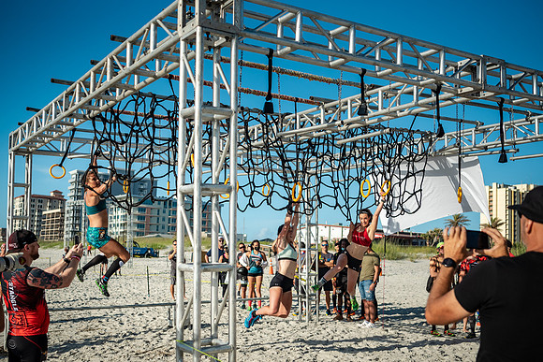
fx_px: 614
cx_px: 275
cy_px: 199
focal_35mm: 41
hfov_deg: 47.7
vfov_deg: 32.9
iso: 400
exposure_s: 1/4000
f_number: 2.8
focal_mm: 32
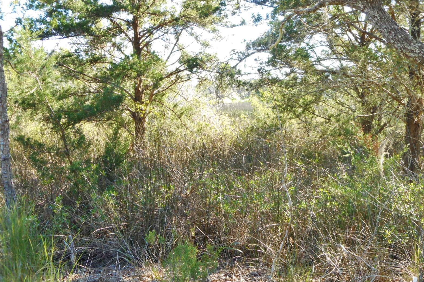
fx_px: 636
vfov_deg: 25.1
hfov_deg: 36.9
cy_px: 135
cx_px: 214
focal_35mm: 54
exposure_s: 1/60
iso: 200
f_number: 4.9
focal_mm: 9.1
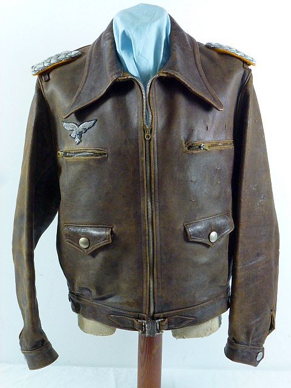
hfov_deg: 28.0
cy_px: 194
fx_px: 583
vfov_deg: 36.8
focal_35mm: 52
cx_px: 146
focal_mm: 9.4
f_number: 4.3
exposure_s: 1/60
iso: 400
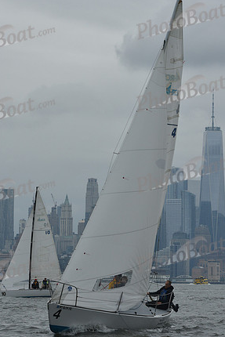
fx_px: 1705
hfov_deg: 7.6
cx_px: 96
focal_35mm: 182
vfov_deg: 11.3
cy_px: 143
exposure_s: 1/800
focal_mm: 135
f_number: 9
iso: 400
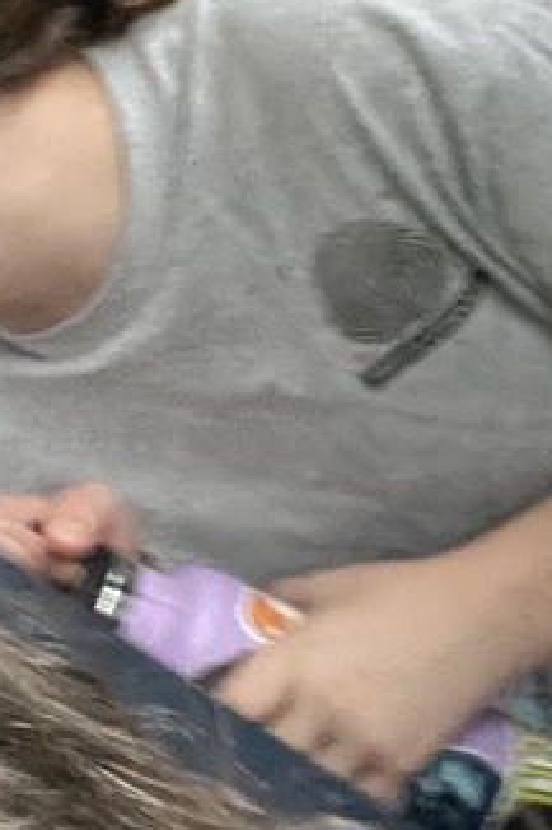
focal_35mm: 98
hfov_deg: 13.9
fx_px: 2256
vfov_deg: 20.8
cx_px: 254
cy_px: 328
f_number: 2.2
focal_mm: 2.71
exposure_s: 1/30
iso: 640
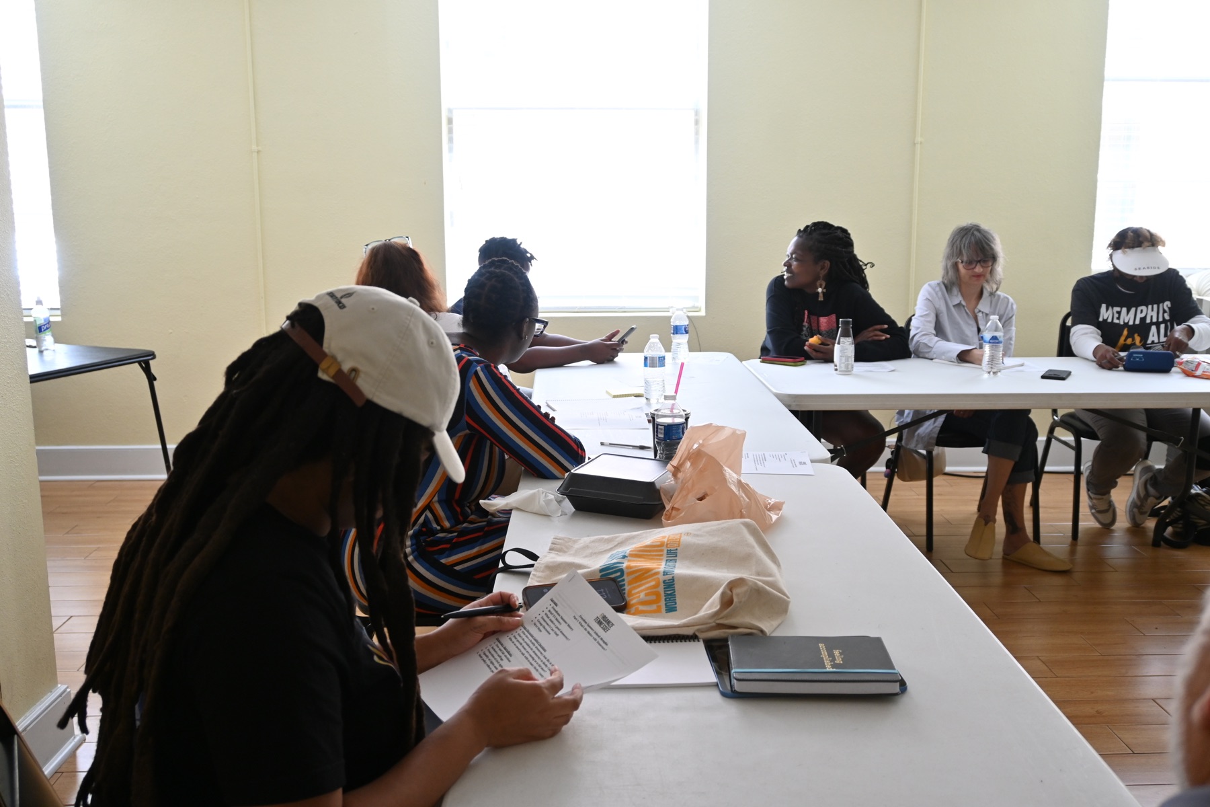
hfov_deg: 56.1
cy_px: 404
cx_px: 605
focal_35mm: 34
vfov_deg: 39.1
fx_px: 1134
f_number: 4
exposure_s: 1/50
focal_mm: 22.5
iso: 400
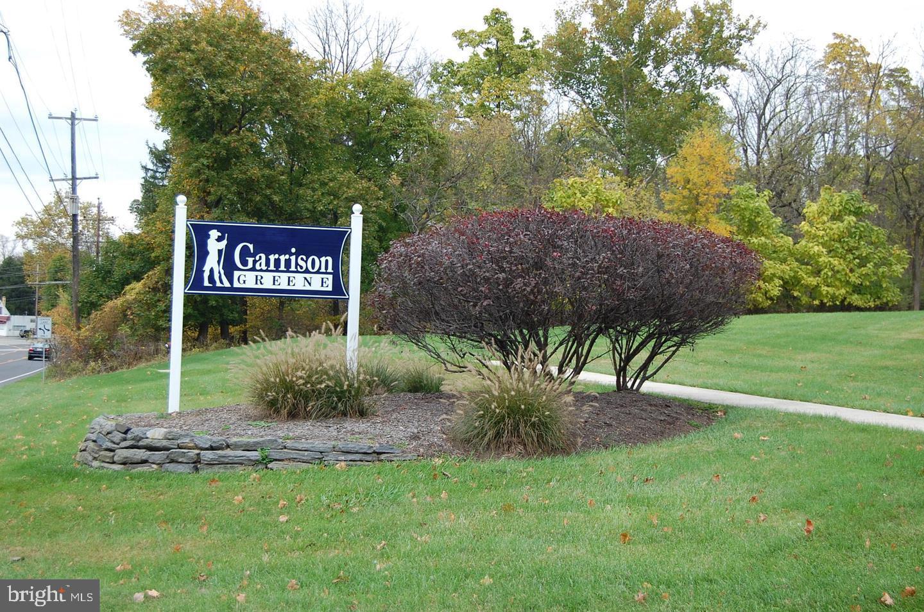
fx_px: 1230
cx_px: 462
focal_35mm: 48
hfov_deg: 41.2
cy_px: 306
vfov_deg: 28.0
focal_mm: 32
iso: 360
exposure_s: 1/125
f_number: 5.6
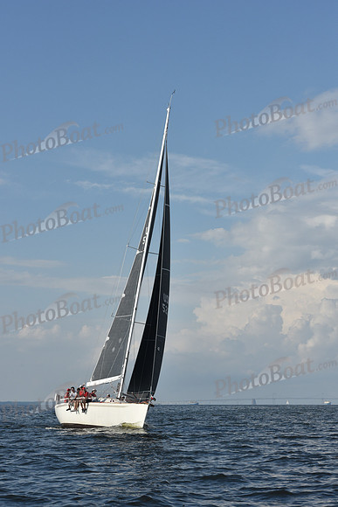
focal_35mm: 85
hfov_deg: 16.1
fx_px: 1196
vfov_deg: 23.9
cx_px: 169
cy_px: 254
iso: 250
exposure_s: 1/1250
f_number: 9
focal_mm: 85
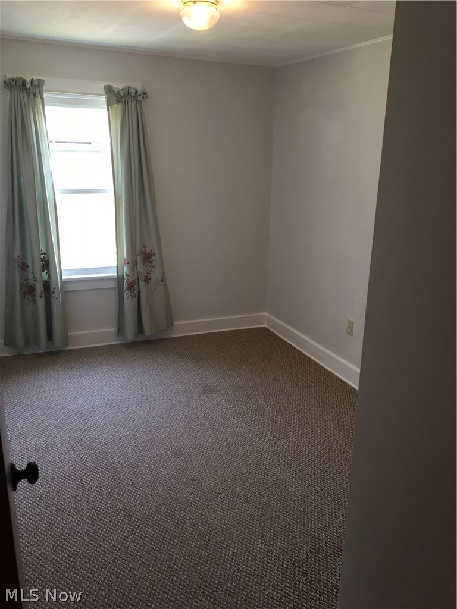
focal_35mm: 29
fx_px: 510
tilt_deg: -16.6
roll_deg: -0.9
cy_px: 304
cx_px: 228
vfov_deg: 61.7
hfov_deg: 48.2
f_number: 2.2
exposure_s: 1/30
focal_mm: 4.15
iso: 50
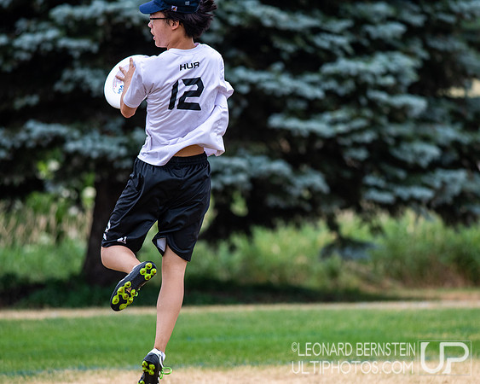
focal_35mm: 507
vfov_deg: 3.1
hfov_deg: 3.8
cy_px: 192
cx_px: 288
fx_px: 7197
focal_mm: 300
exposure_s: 1/2000
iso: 400
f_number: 4
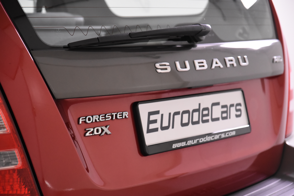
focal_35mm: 105
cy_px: 98
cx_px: 147
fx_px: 857
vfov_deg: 13.0
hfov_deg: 19.5
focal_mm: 70
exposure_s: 1/125
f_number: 4
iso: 3200
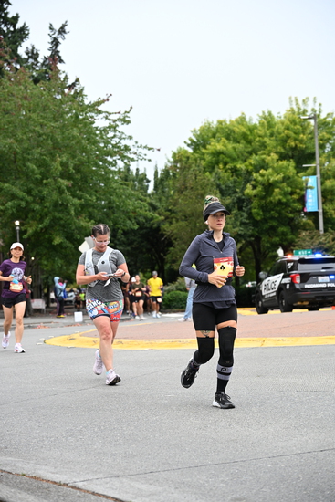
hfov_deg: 19.7
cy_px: 251
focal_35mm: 69
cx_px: 168
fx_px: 962
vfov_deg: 29.2
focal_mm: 69
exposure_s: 1/800
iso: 1600
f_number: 4
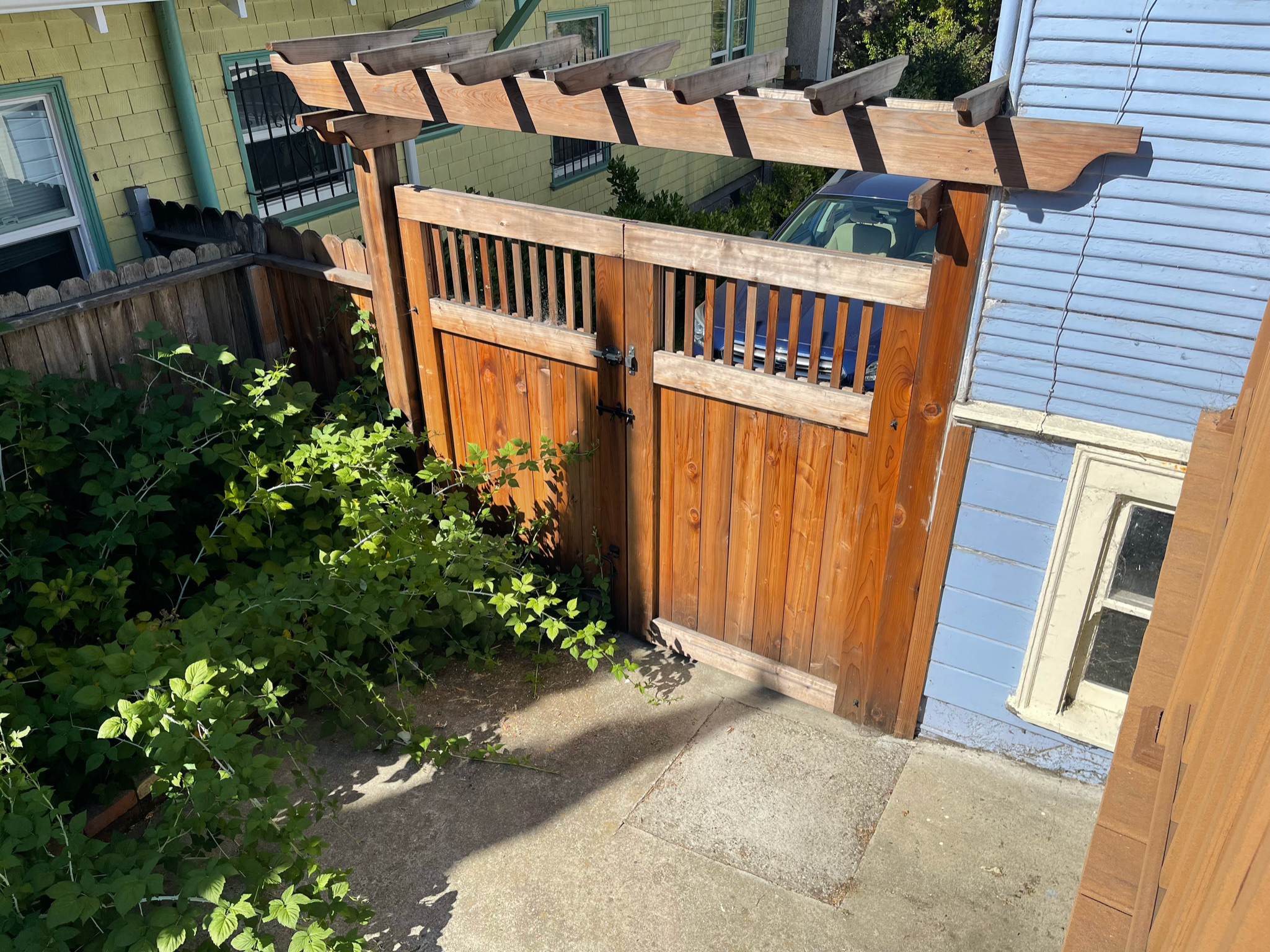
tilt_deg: -30.2
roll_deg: +1.2
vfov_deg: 53.0
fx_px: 954
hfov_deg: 67.3
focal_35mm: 26
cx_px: 635
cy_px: 476
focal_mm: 5.1
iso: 32
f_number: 1.6
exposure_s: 1/2924
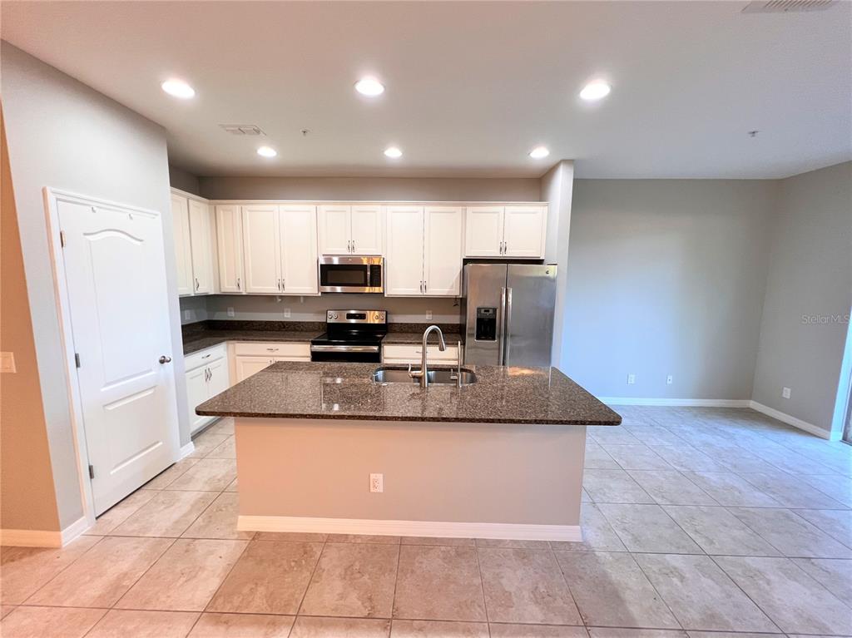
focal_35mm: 13
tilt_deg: -7.2
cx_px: 426
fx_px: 320
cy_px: 319
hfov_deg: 106.2
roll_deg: -1.2
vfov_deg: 89.9
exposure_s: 1/60
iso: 125
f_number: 1.8
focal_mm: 1.57
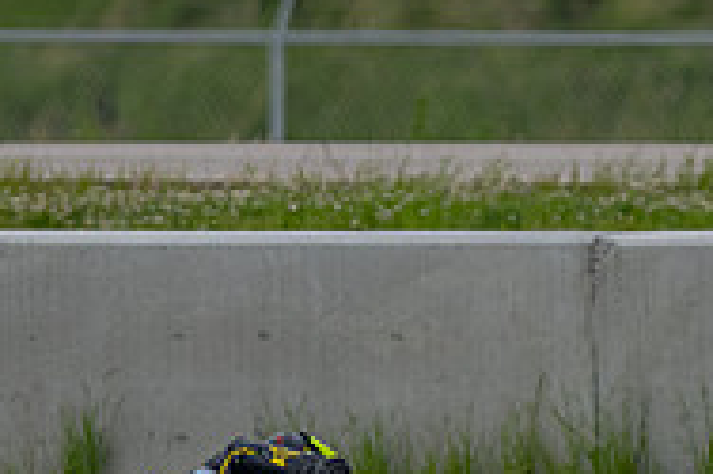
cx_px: 203
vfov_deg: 0.5
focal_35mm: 2829
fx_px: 55980
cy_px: 674
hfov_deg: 0.7
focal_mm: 600
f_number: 6.3
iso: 560
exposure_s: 1/1250
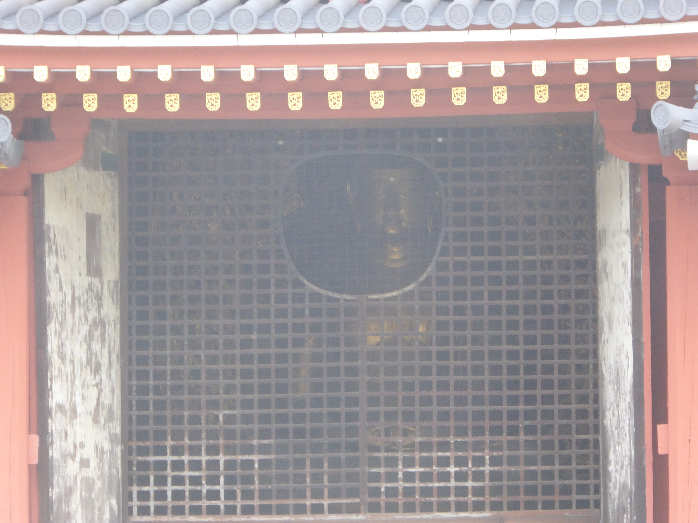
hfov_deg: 5.1
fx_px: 7783
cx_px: 349
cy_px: 262
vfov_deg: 3.9
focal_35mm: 386
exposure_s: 1/40
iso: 400
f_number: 6
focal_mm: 62.1
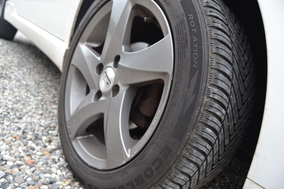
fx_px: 213
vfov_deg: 47.9
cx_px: 142
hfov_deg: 67.4
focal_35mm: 27
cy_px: 94
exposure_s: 1/100
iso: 400
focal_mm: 18
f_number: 5
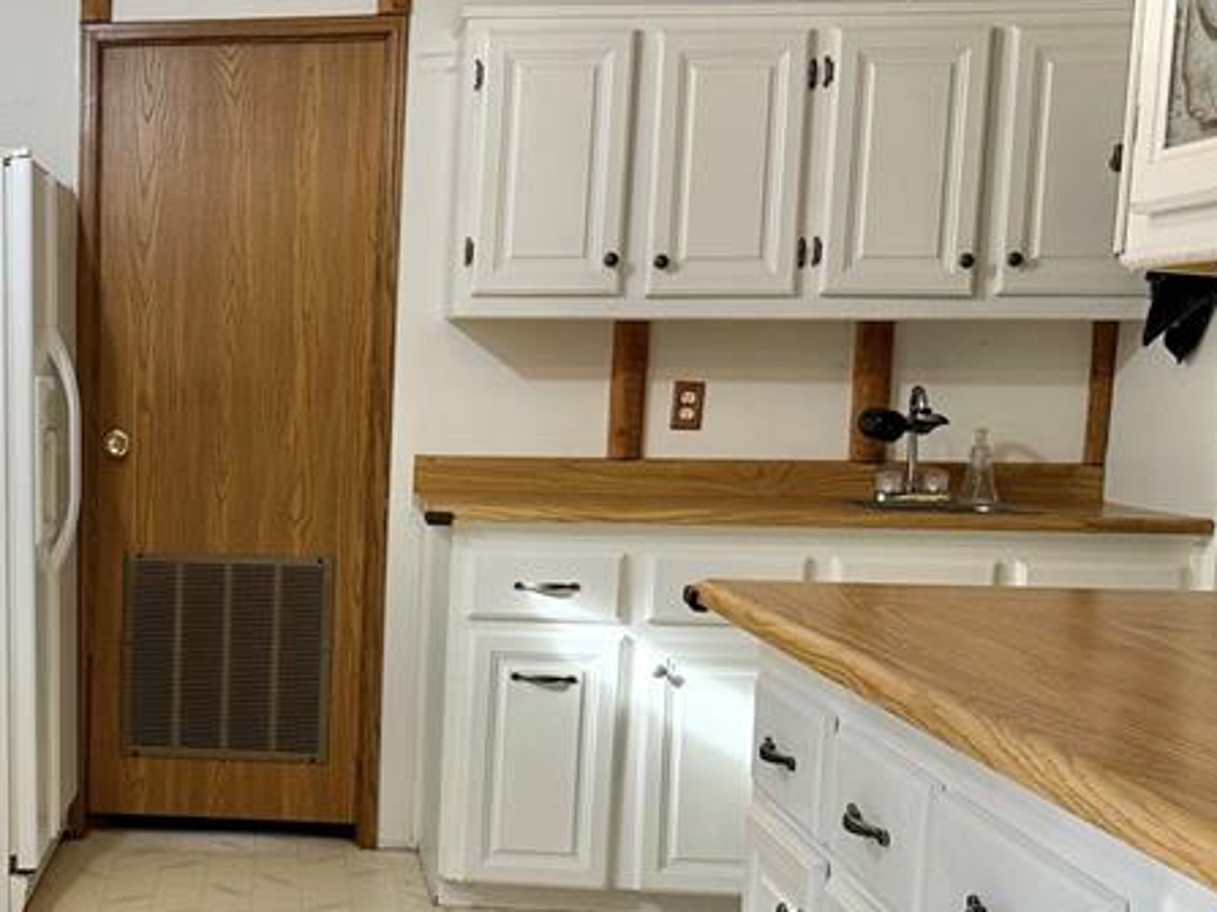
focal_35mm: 55
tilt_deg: -7.4
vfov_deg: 26.4
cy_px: 628
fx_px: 1933
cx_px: 35
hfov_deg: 32.5
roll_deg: -1.5
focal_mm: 6.86
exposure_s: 1/60
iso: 125
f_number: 1.78
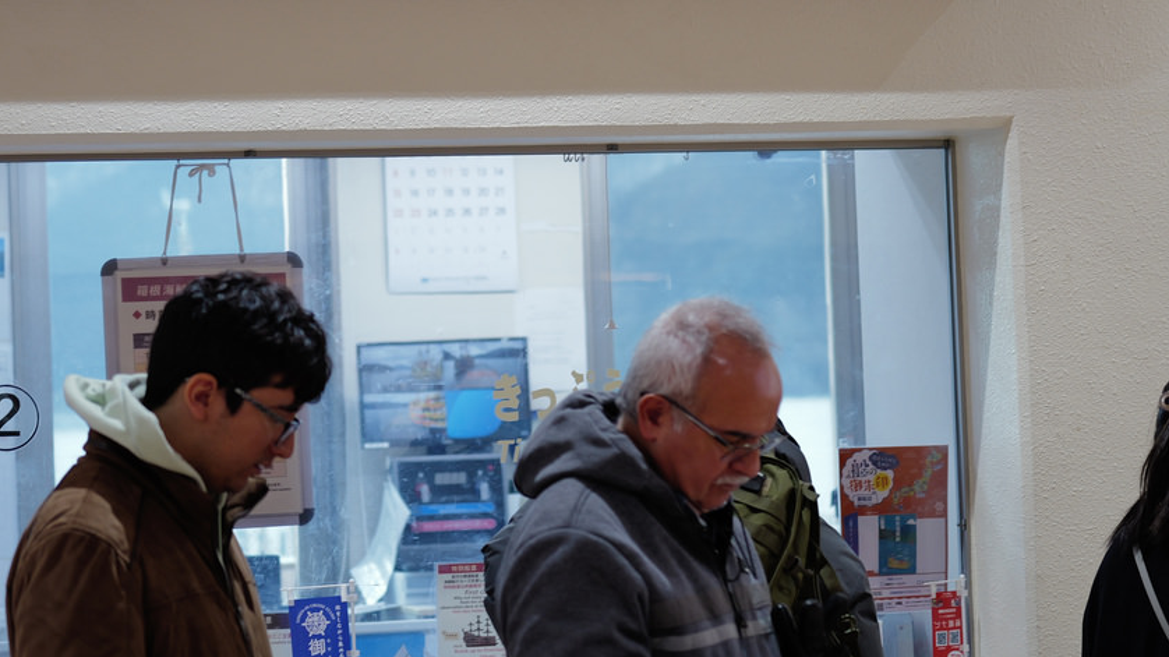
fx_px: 3409
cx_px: 601
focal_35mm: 110
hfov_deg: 19.5
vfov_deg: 11.0
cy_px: 236
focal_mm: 43
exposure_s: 1/125
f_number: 2
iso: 200
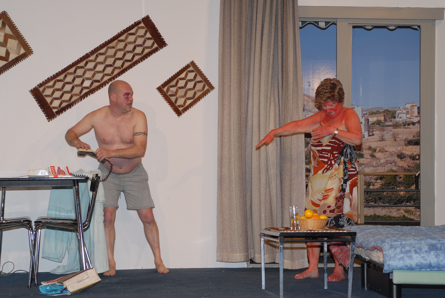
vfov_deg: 16.6
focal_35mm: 82
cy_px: 149
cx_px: 222
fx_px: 1021
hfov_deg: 24.6
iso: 200
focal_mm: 55
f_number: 5.6
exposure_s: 1/60
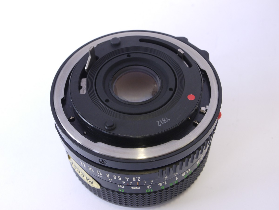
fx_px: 403
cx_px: 140
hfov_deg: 38.2
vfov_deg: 29.1
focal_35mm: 50
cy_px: 105
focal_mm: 25
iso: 400
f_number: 11
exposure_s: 1/8
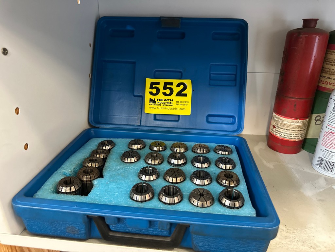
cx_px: 168
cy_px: 126
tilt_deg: -23.3
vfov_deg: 56.8
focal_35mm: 24
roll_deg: -1.4
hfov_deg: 71.6
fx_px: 232
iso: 800
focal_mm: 6.86
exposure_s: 1/60
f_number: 1.78
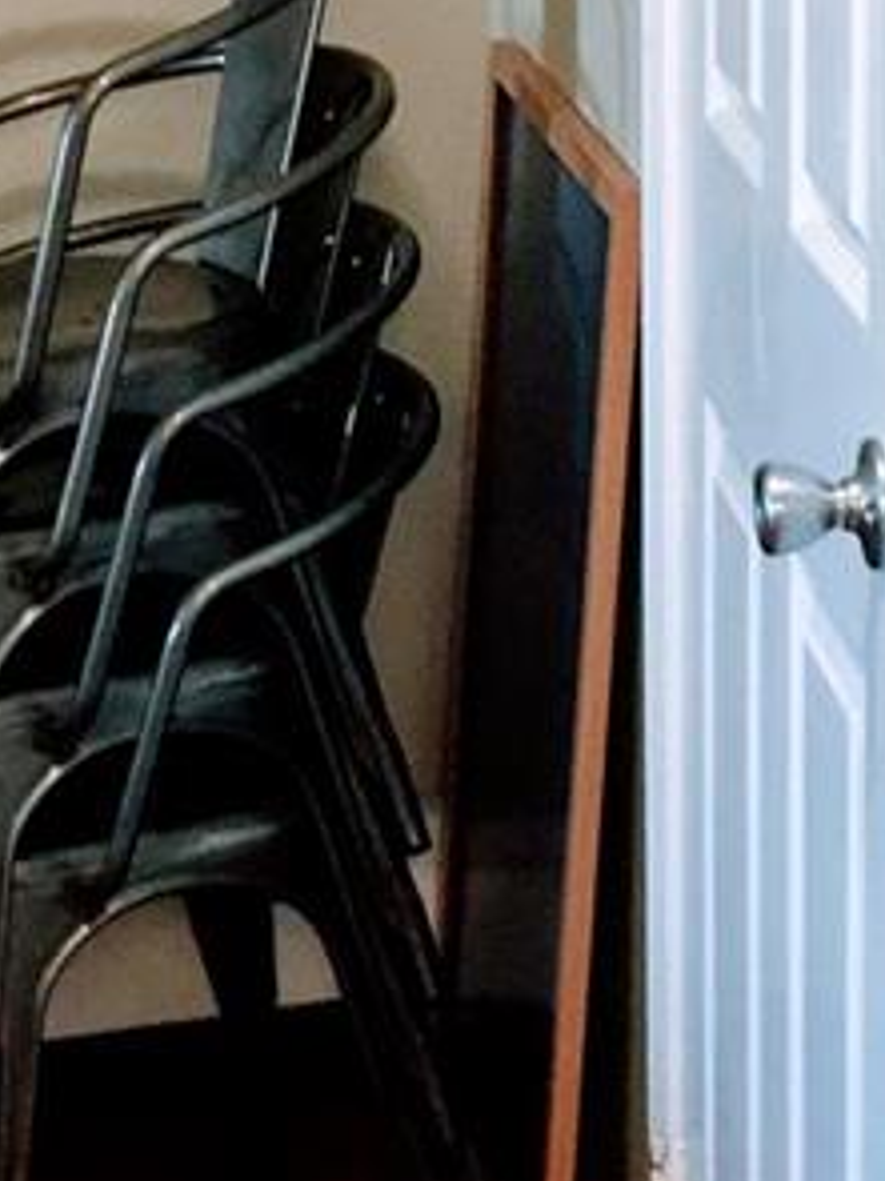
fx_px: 4025
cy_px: 380
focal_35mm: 118
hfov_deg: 12.2
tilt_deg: -13.9
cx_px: -216
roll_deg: +4.2
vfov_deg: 16.7
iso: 200
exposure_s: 1/15
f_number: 2.2
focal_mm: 4.15
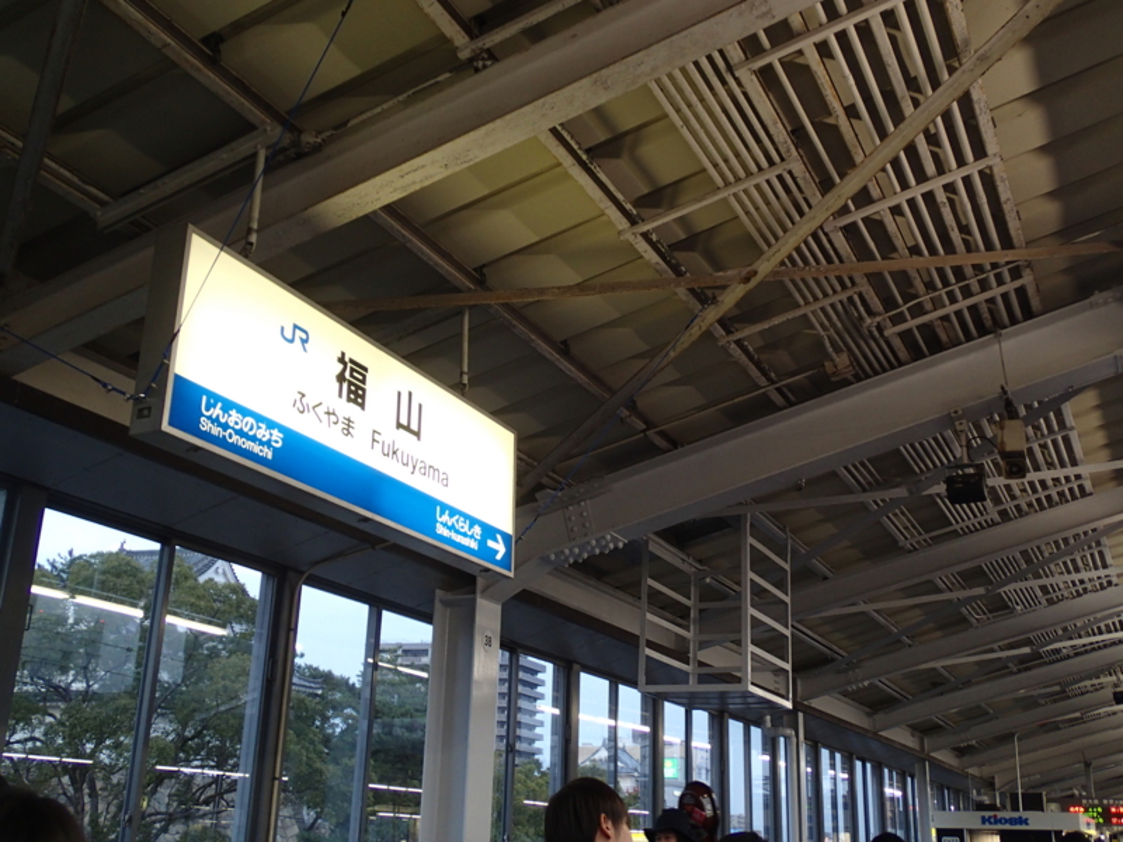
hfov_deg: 49.0
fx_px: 1233
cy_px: 421
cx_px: 562
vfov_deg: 37.7
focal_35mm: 38
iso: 200
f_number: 2.7
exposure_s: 1/40
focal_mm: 6.86
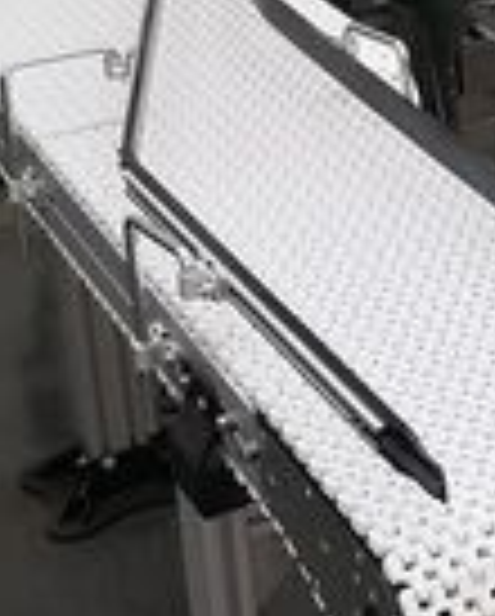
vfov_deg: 18.9
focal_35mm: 96
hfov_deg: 13.6
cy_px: -106
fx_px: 1754
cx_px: 1004
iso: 80
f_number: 1.6
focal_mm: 3.95
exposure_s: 1/100
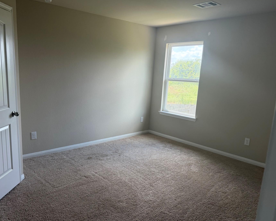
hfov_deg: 62.0
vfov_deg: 51.5
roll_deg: -1.7
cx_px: 121
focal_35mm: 28
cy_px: 117
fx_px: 229
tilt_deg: -12.0
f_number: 1.78
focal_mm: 6.76
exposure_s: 1/208
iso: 125
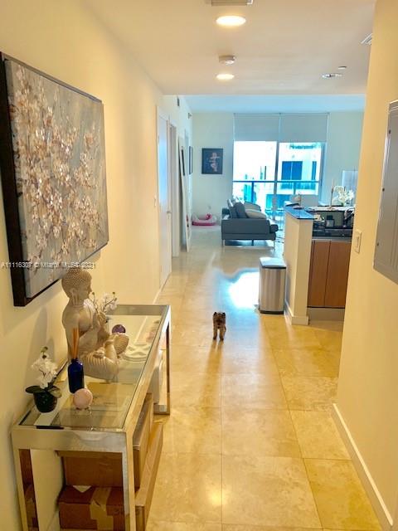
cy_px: 266
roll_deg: -0.3
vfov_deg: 67.3
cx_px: 199
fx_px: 399
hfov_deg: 53.1
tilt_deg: -13.8
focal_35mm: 26
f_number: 1.8
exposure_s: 1/60
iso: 125
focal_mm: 4.25
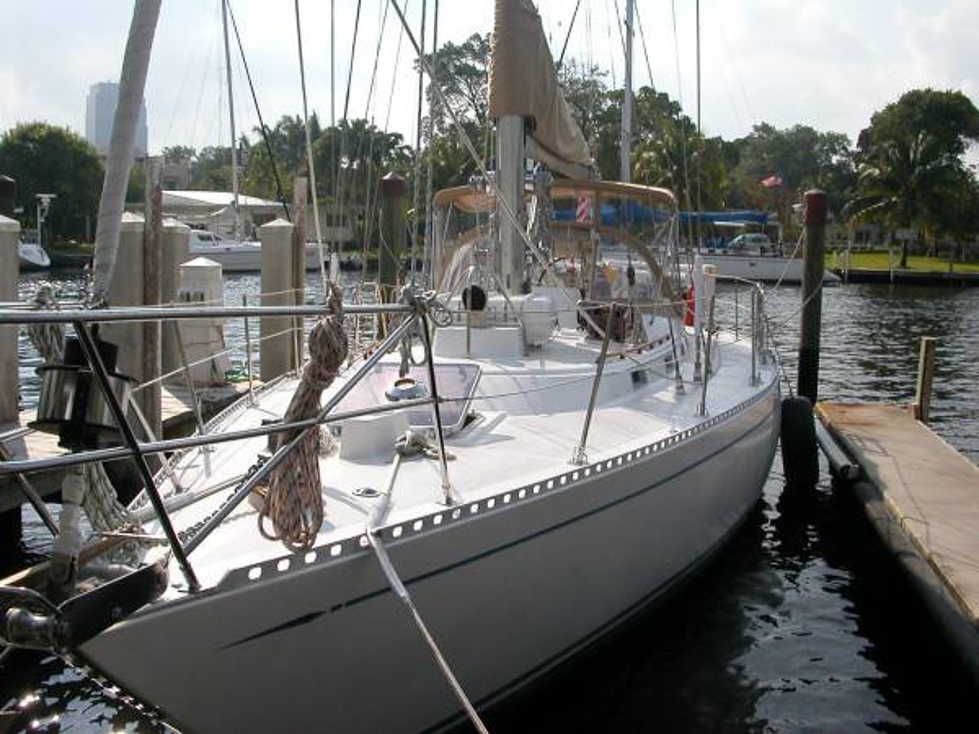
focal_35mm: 37
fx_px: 1046
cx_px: 490
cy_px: 367
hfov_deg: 50.1
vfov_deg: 38.7
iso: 100
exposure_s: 1/943
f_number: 4.5
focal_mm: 5.6
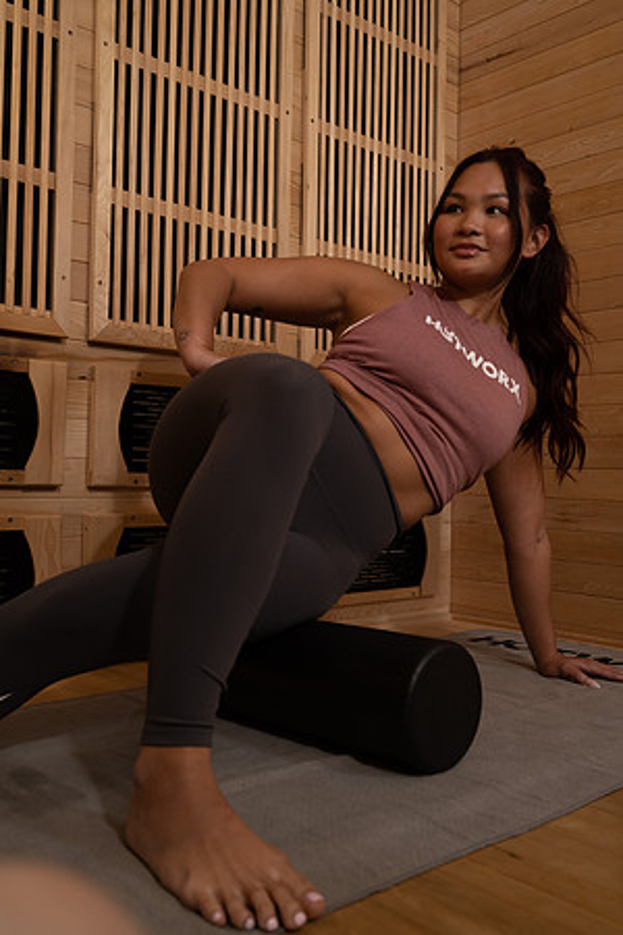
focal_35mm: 35
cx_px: 312
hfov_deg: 37.9
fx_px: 908
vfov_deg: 54.4
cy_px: 468
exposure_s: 1/60
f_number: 5.6
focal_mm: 35
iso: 640
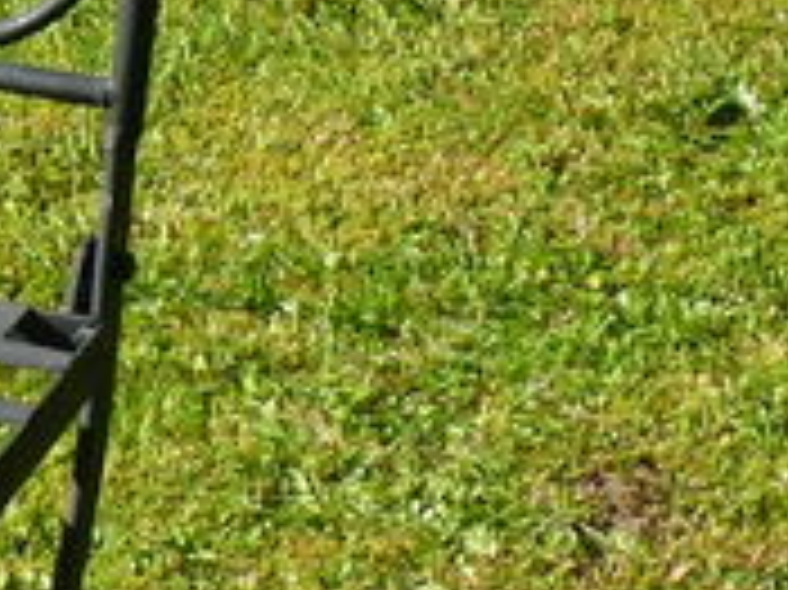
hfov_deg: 8.2
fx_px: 5460
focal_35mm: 240
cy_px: 320
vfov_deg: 6.2
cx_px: -158
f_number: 4.5
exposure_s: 1/250
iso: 80
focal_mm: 7.4
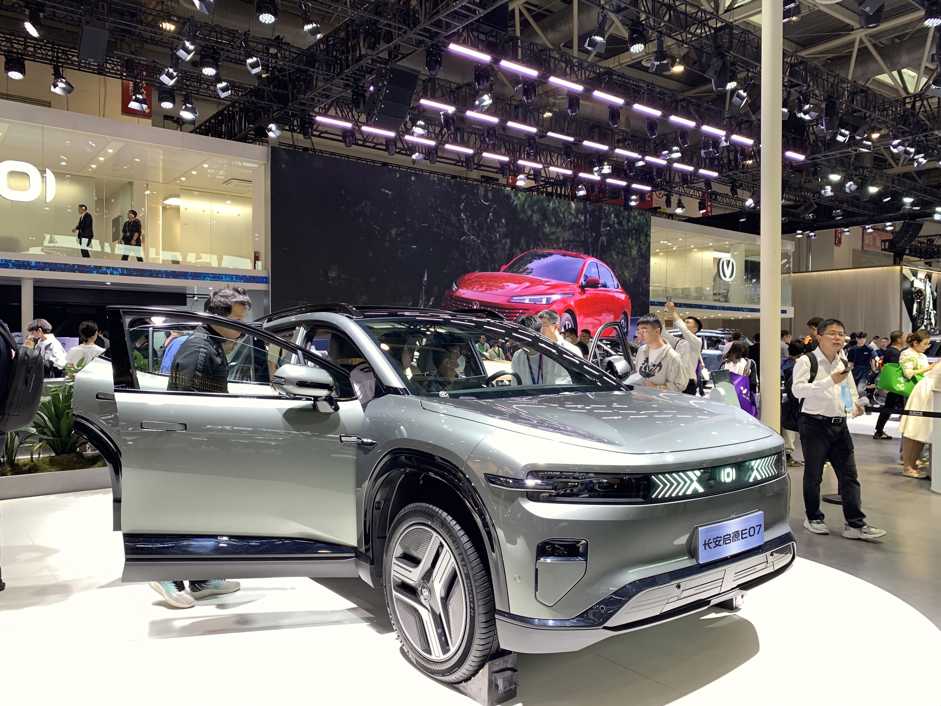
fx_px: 707
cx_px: 470
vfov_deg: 53.1
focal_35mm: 26
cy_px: 353
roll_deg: +2.0
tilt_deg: +0.2
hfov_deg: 67.3
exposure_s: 1/121
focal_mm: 4.25
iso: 80
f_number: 1.8
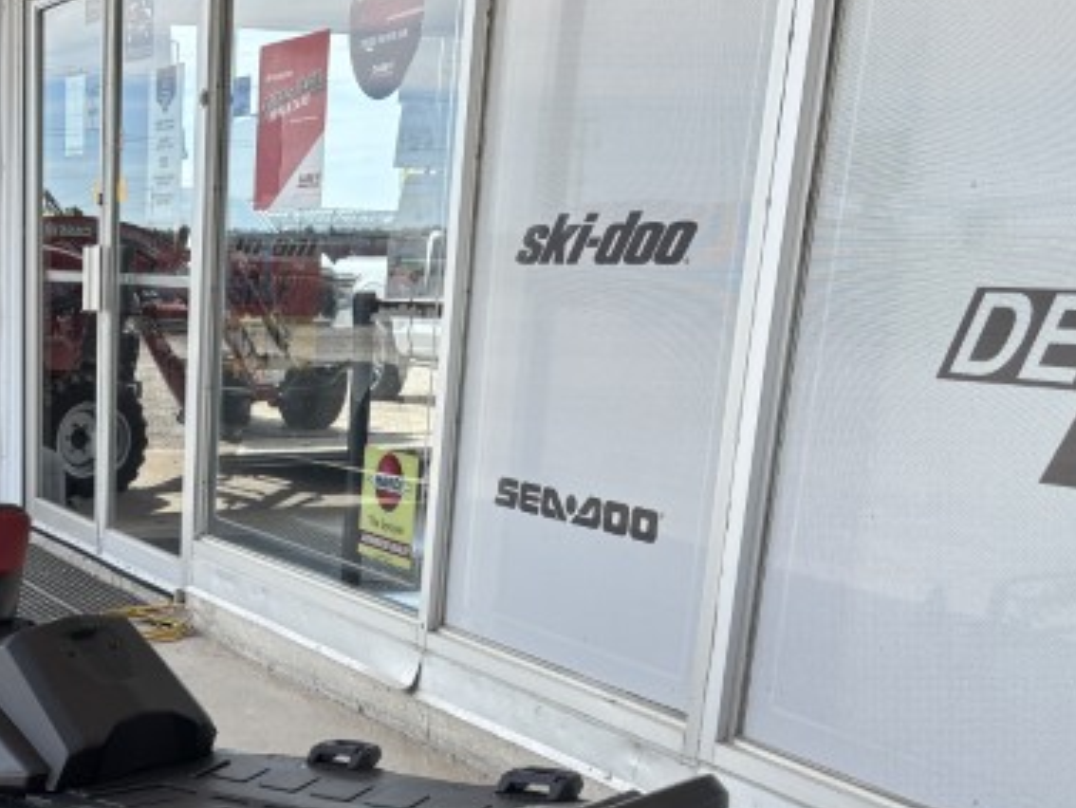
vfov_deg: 25.4
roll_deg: -0.9
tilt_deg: -17.5
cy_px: 782
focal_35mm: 55
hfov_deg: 32.9
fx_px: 1711
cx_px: 83
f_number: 1.6
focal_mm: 5.96
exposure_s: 1/887
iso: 50
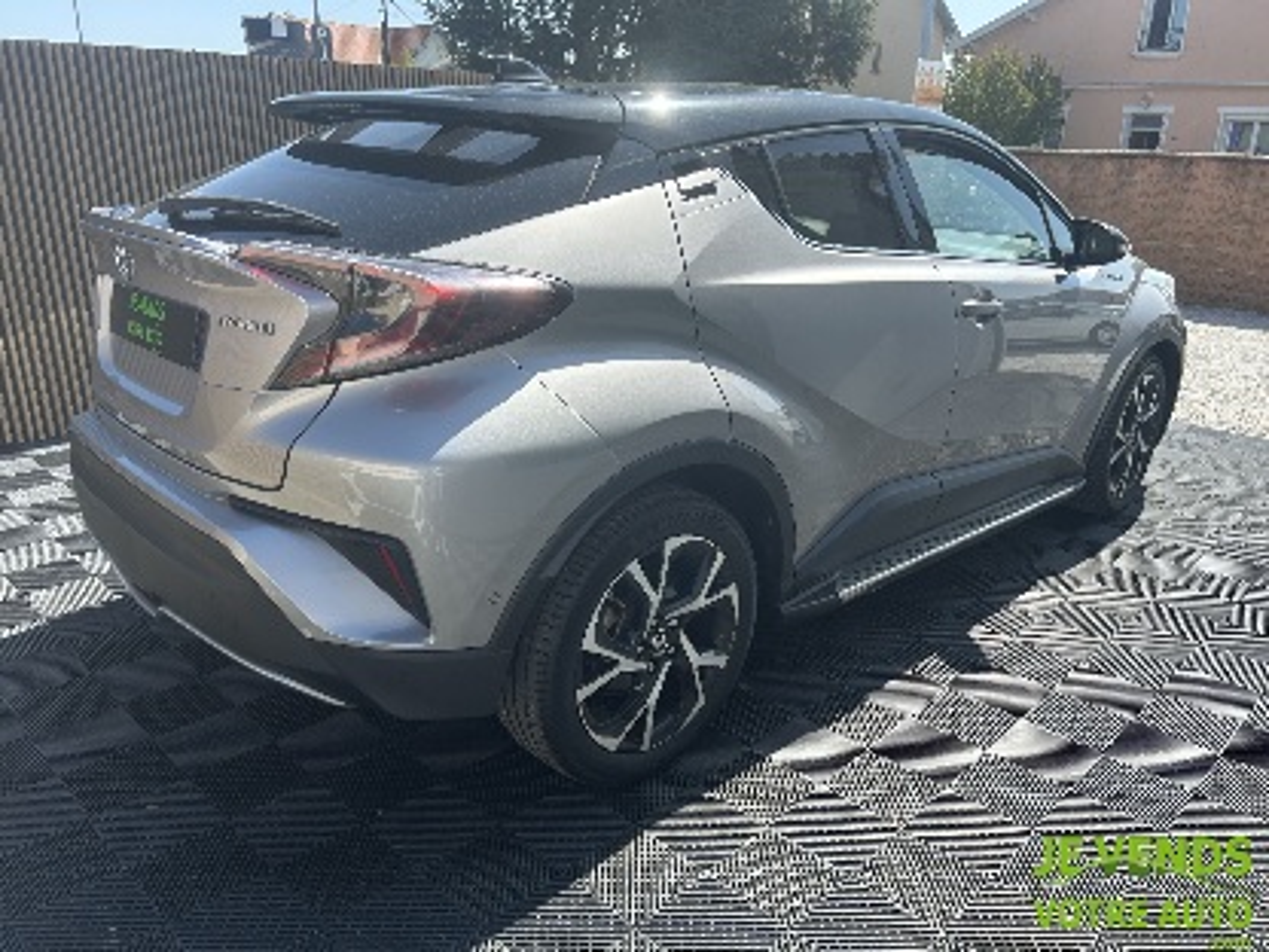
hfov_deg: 67.3
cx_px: 634
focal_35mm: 26
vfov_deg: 53.1
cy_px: 476
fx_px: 953
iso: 50
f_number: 1.5
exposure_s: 1/1575
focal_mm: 5.7
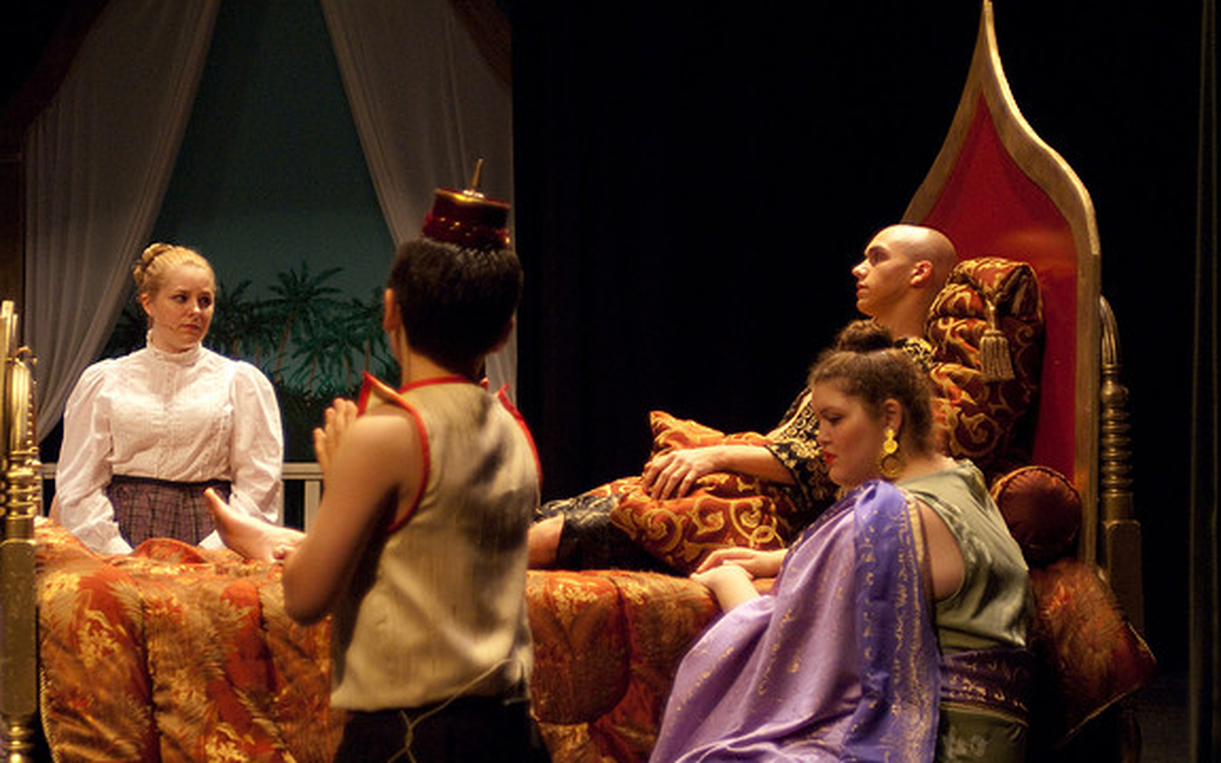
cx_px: 613
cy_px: 375
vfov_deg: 16.9
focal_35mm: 77
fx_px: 2562
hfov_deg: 26.8
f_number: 2.8
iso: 1000
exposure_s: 1/160
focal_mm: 50
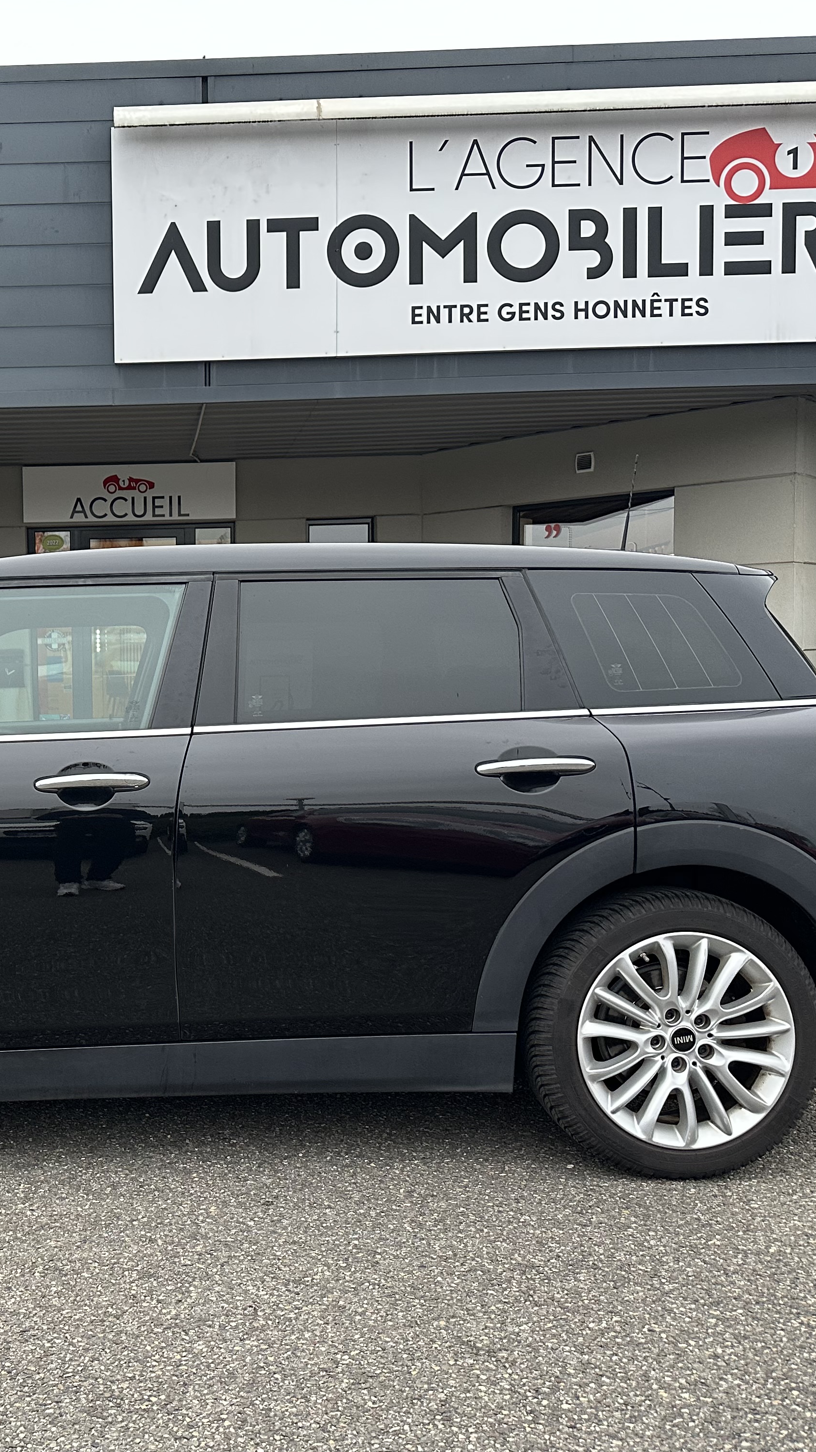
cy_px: 726
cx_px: 90
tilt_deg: -3.6
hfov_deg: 32.2
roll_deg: +1.1
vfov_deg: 56.6
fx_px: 1346
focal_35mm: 35
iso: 250
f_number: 1.78
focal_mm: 6.86
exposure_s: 1/91
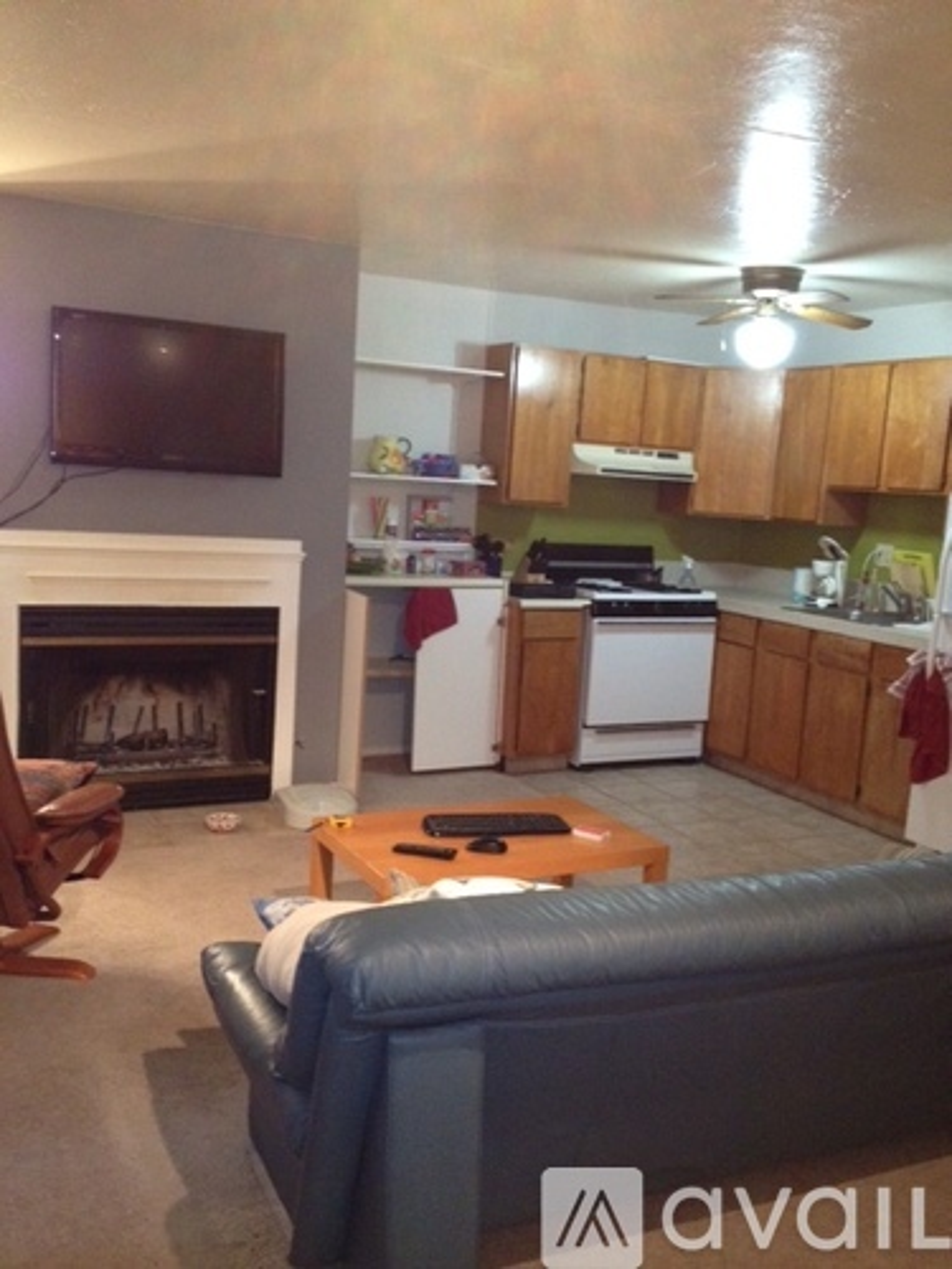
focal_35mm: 35
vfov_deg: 52.6
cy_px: 634
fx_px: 1283
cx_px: 476
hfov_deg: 40.7
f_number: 2.4
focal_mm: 4.28
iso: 400
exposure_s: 1/17
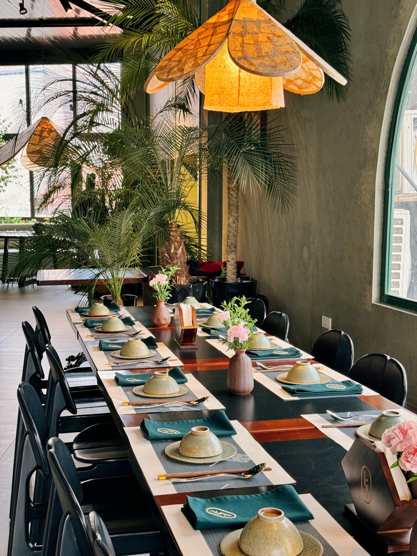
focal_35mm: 48
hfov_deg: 30.3
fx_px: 771
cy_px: 278
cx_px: 208
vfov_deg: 39.7
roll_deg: -0.5
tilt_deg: -6.0
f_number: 1.78
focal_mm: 6.86
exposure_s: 1/60
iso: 200
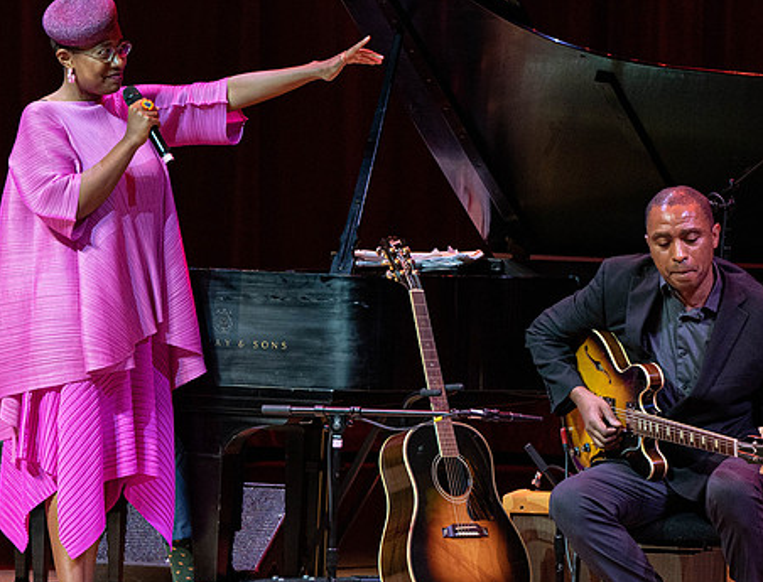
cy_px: 258
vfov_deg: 3.7
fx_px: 8962
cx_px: 162
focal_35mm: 404
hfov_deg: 4.9
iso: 3200
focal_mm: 259
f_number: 7.1
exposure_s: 1/320
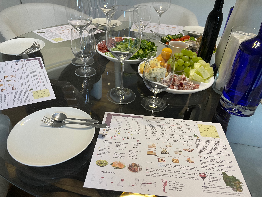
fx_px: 197
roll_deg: -2.9
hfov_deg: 67.3
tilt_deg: -35.0
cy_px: 98
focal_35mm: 26
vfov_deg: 53.1
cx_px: 131
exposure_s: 1/50
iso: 100
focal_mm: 4.2
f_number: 1.6
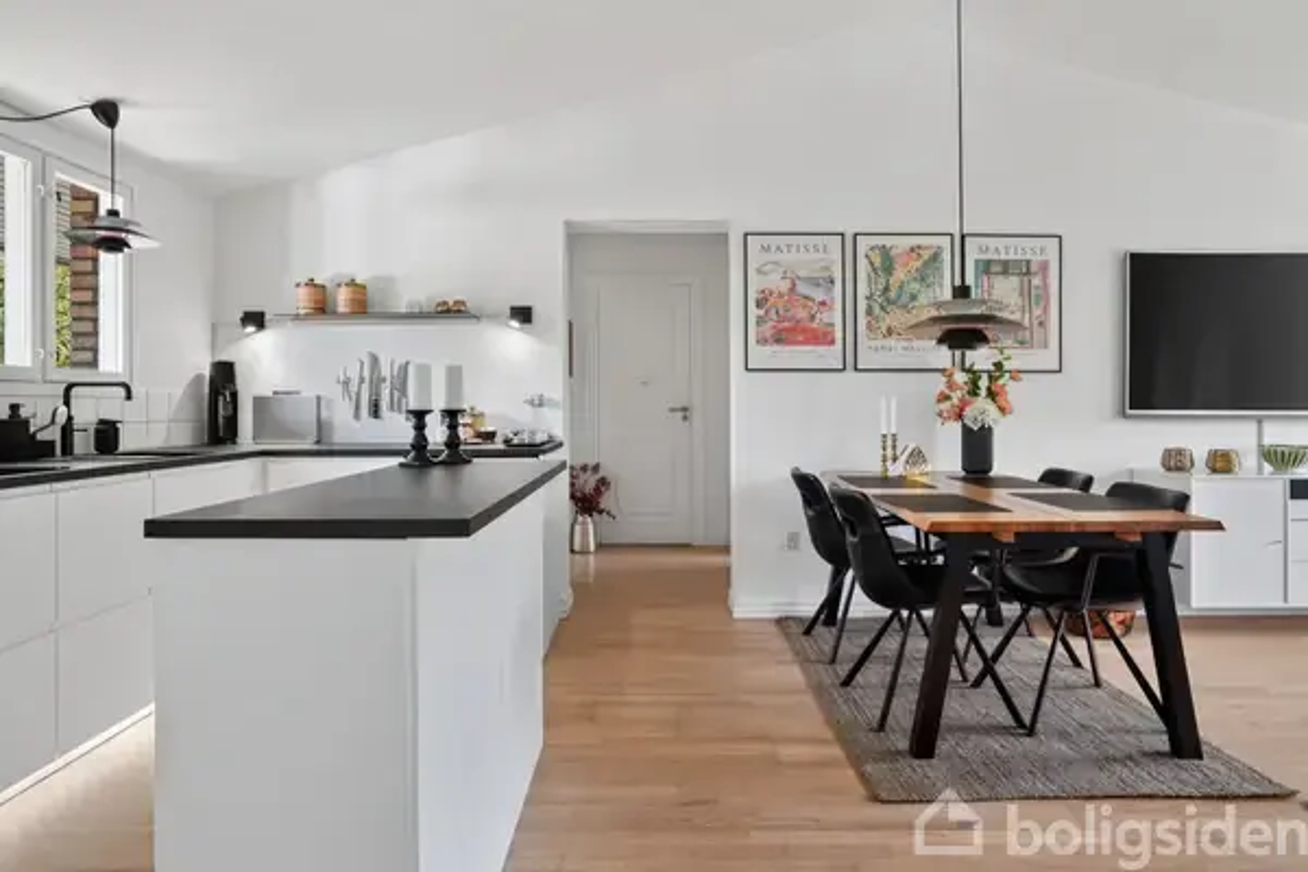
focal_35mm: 19
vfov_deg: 64.6
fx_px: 690
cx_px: 654
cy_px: 436
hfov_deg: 86.9
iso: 400
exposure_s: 1/6
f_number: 8
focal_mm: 19
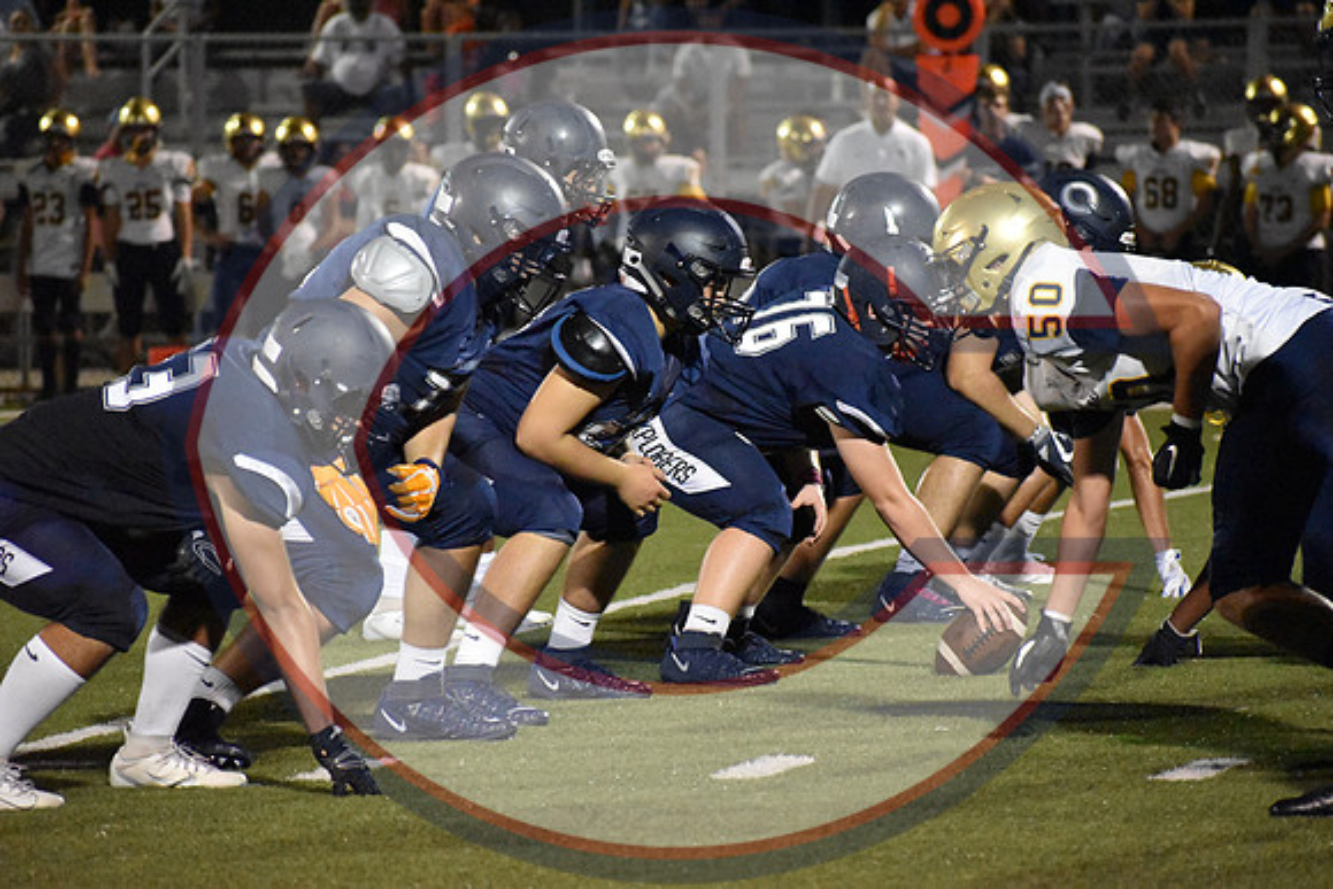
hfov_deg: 7.8
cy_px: 444
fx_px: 9722
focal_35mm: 262
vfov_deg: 5.2
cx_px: 666
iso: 12800
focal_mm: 175
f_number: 5
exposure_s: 1/400
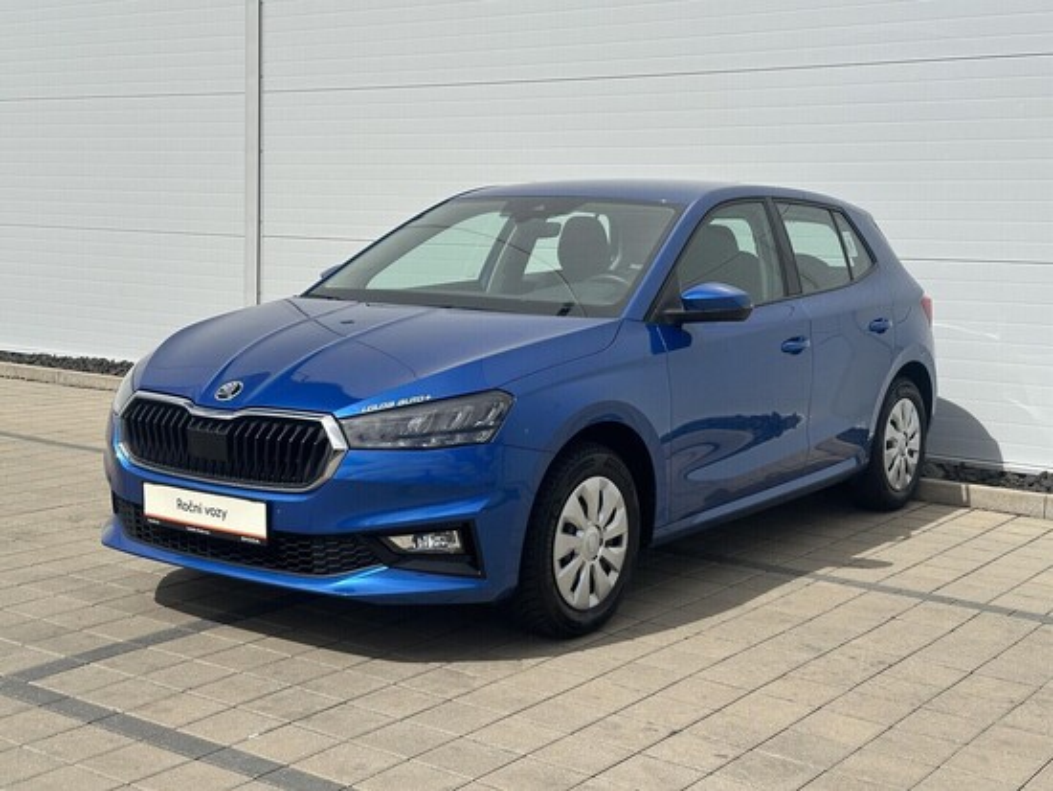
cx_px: 526
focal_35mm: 48
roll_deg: -2.4
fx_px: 1461
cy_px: 396
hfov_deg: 39.6
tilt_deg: -6.4
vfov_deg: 30.3
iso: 64
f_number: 1.78
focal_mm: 6.86
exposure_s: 1/8929
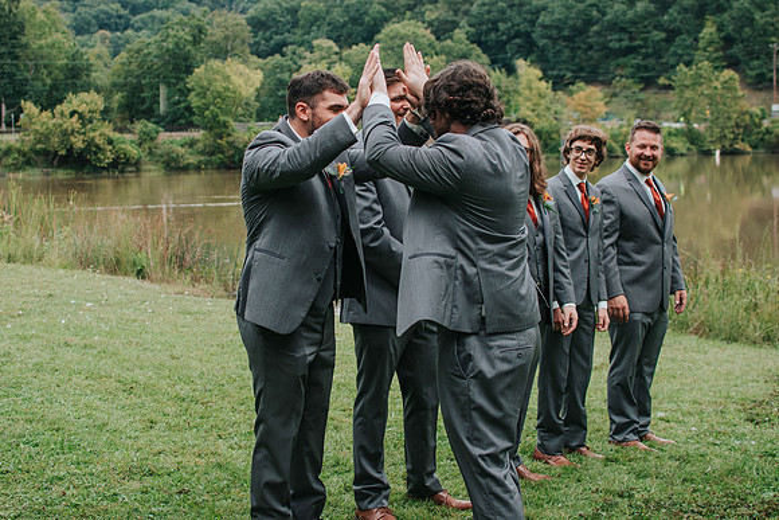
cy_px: 233
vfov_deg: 23.4
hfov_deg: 34.5
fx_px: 1254
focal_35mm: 58
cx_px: 349
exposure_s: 1/1600
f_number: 3.2
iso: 200
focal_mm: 35
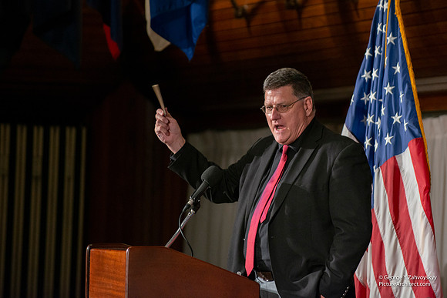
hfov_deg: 8.4
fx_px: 3051
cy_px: 115
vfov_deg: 5.6
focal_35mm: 246
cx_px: 265
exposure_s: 1/160
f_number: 3.5
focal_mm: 200
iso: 1000
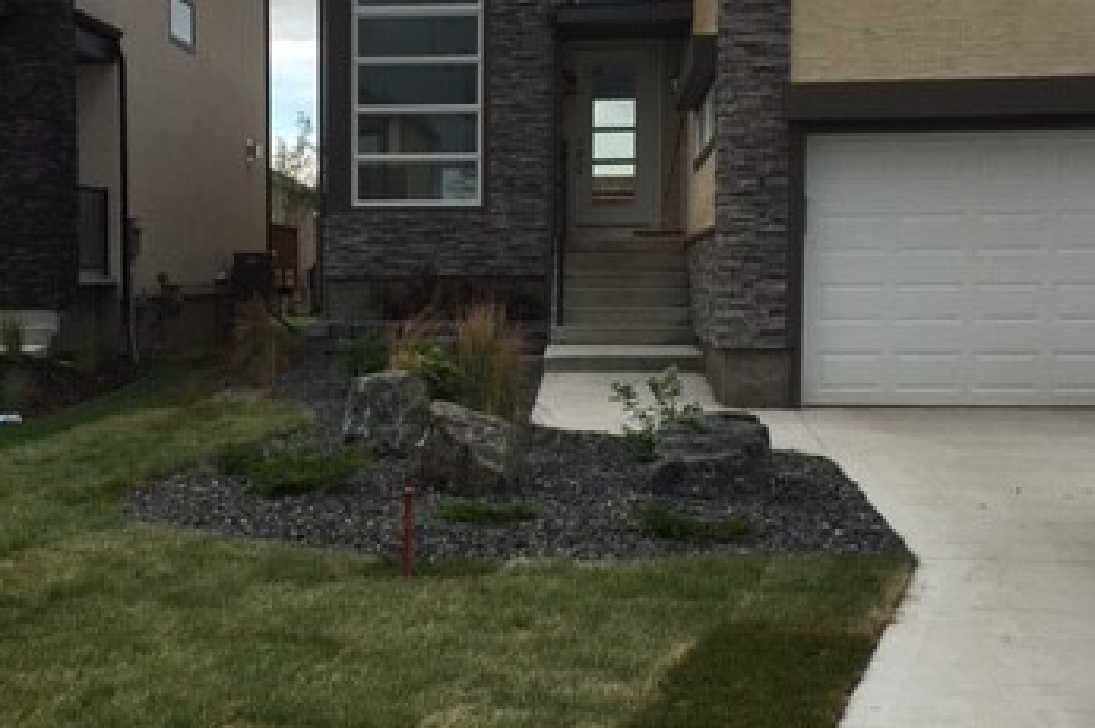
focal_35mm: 41
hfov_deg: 47.4
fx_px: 1246
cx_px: 541
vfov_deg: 32.6
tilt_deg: -6.0
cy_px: 361
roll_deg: +0.1
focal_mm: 4.15
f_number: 2.2
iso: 25
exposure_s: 1/630
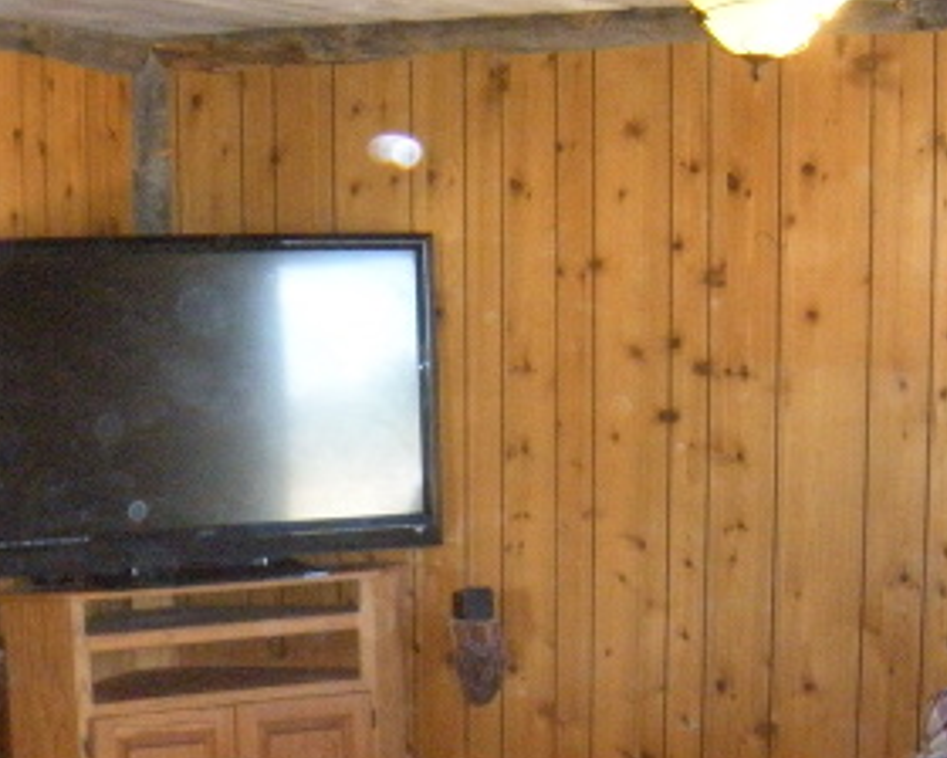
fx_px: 2186
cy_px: 690
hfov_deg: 24.3
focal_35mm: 78
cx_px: 294
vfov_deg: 19.3
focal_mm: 5.9
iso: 514
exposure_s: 1/30
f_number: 3.8
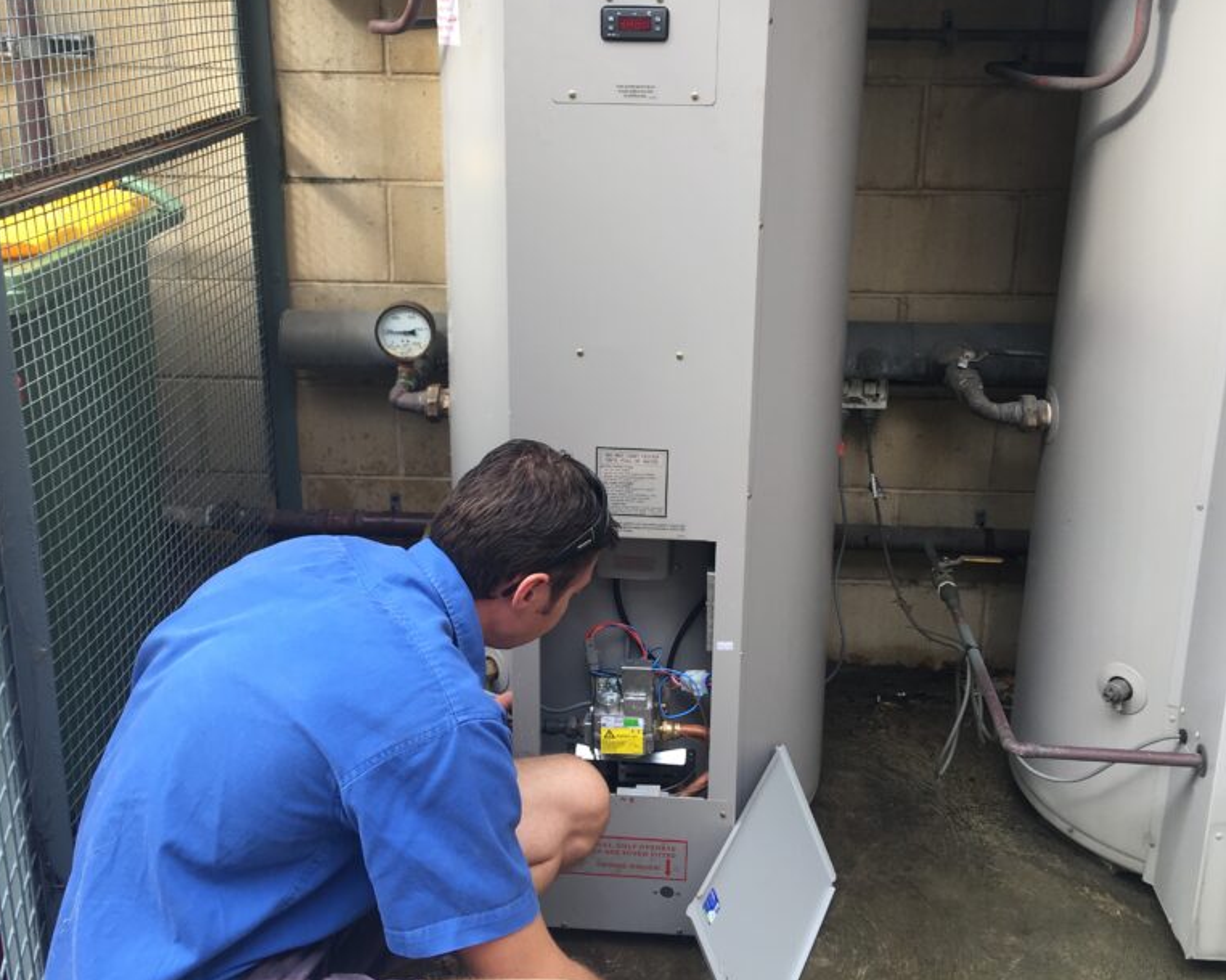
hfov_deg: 47.9
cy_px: 419
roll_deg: -0.6
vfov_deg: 39.1
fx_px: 1378
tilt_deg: -17.6
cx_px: 611
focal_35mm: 38
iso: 25
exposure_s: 1/124
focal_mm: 4.15
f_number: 2.2
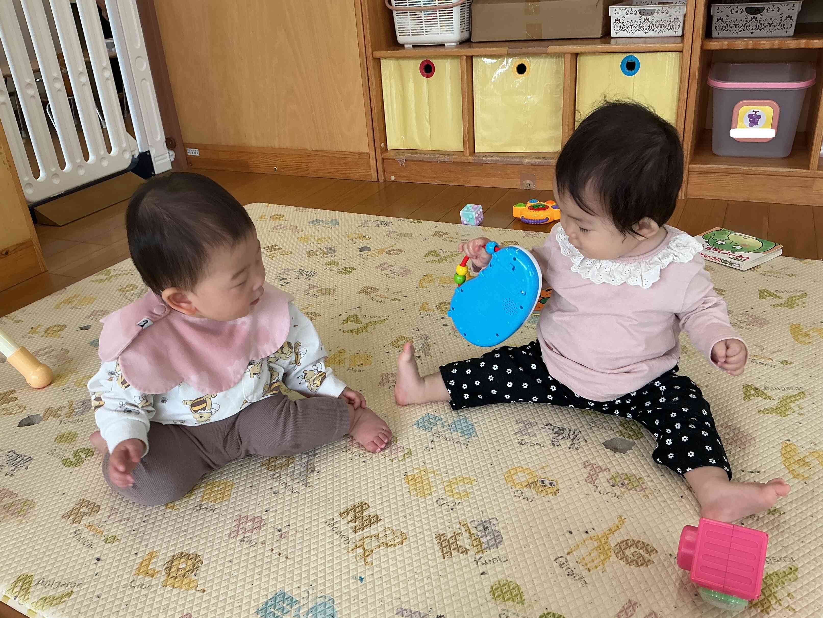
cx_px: 412
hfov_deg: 61.7
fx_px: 690
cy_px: 309
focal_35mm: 29
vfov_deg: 48.2
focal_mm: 3
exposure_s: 1/120
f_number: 1.8
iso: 50
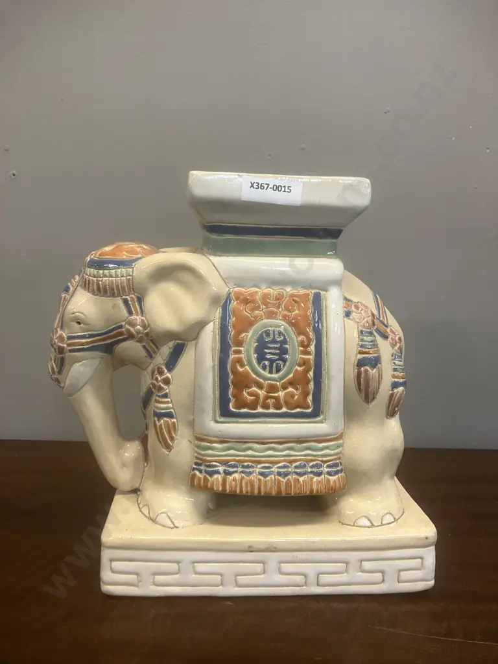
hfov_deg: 49.7
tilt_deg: -7.6
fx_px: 537
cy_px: 332
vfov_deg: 63.4
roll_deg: -1.7
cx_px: 249
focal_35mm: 28
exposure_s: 1/50
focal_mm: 3.99
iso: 160
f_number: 1.8
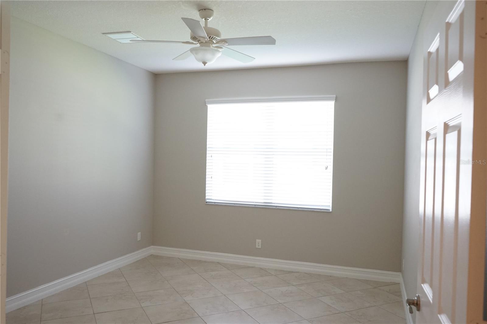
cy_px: 162
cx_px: 244
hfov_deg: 65.5
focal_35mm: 28
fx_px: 379
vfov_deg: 46.4
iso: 3200
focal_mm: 28
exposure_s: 1/60
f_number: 6.3
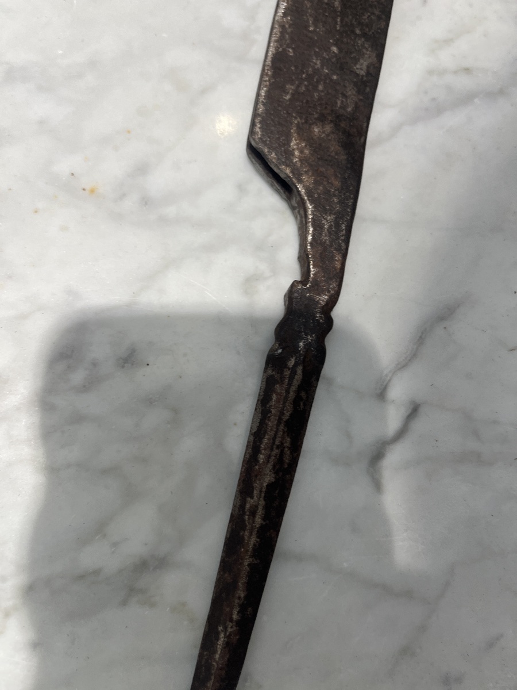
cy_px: 345
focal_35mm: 26
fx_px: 518
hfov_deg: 53.1
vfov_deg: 67.3
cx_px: 258
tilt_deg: -77.6
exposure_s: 1/100
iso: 50
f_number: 1.6
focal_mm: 5.1
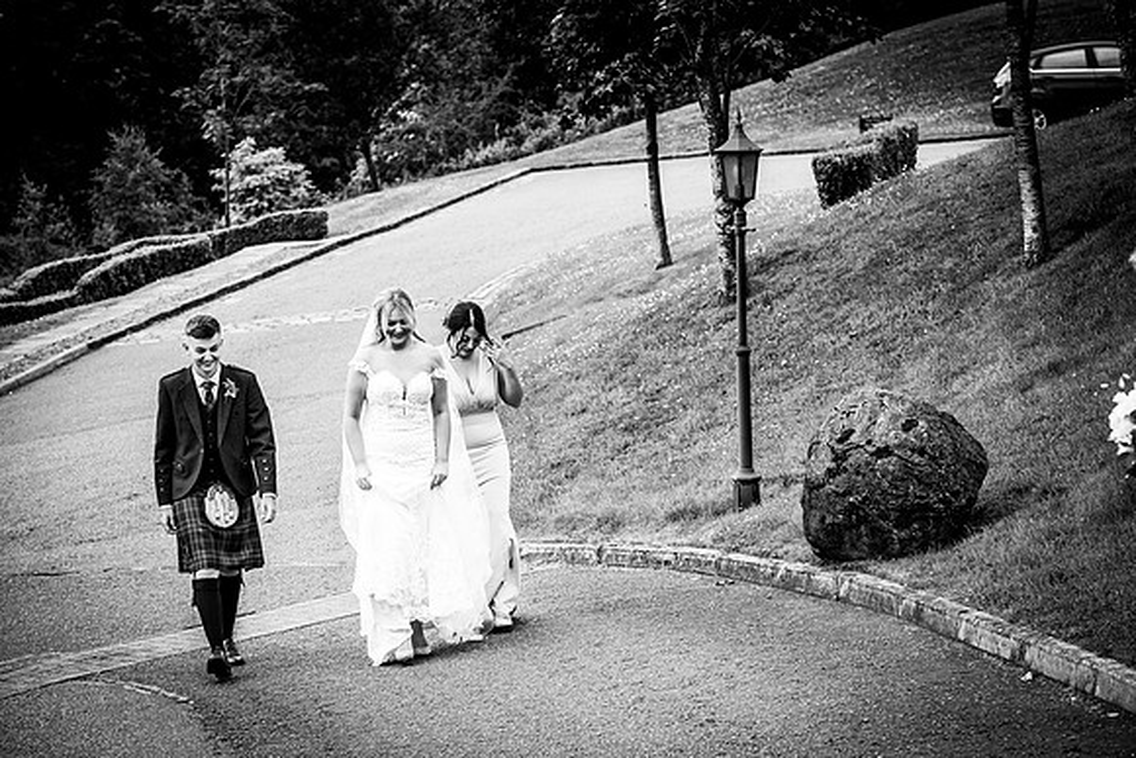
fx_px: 3219
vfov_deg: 13.4
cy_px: 379
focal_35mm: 102
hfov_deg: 20.0
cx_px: 568
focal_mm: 102
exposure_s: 1/500
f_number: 5.6
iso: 200
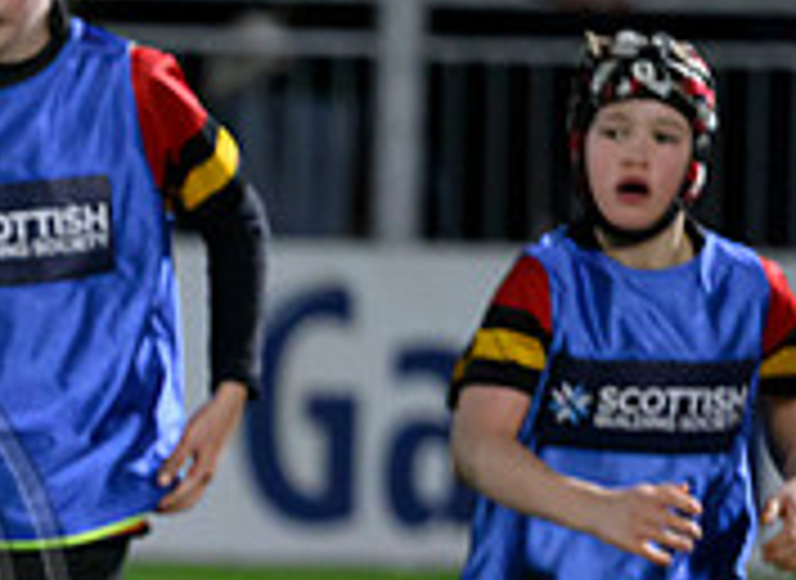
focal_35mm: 717
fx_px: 16321
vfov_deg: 2.0
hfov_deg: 2.8
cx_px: -627
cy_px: 902
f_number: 3.2
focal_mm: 165
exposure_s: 1/1250
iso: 6400
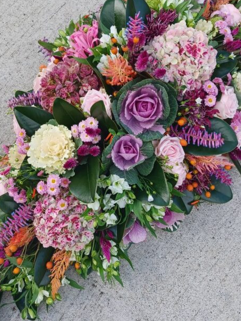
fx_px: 390
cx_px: 115
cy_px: 158
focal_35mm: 42
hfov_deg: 34.3
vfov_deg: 44.8
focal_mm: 4.6
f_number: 1.8
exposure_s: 1/100
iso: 40
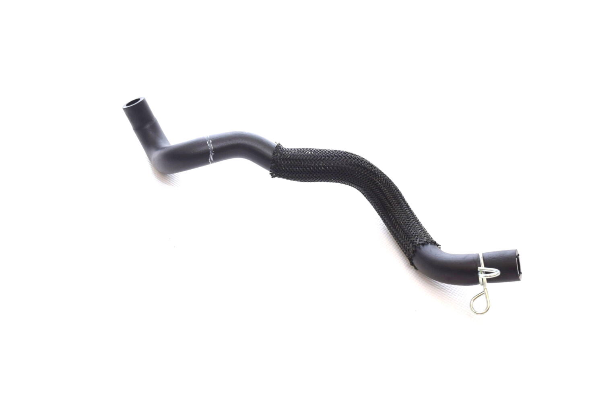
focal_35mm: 38
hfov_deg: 51.2
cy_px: 201
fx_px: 628
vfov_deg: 35.6
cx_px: 301
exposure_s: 1/250
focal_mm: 25
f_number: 8
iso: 400
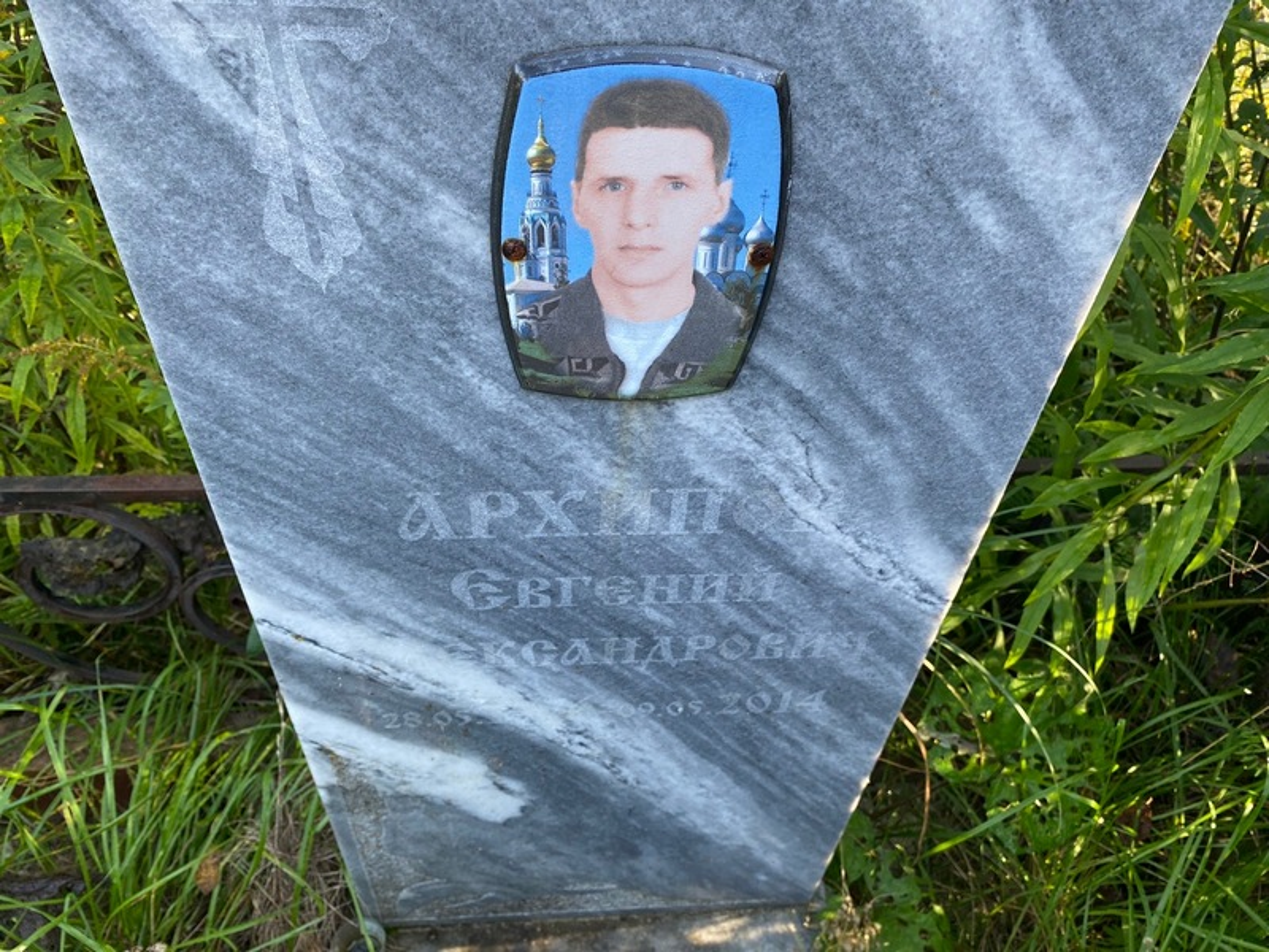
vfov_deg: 53.1
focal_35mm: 26
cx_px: 634
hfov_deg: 67.3
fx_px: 953
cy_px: 476
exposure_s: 1/189
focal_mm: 4.25
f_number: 1.8
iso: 32
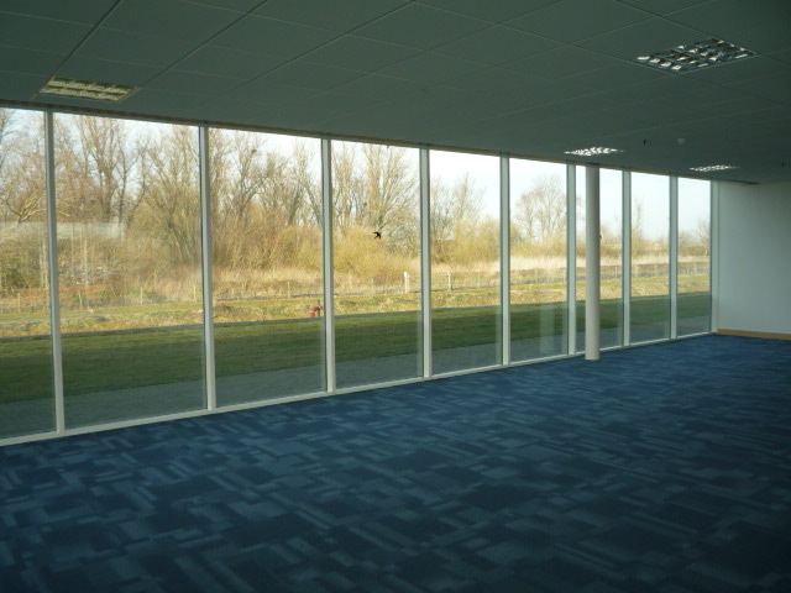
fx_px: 686
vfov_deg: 46.8
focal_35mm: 30
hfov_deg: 60.0
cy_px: 296
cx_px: 396
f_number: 4
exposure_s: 1/160
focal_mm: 5.2
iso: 100
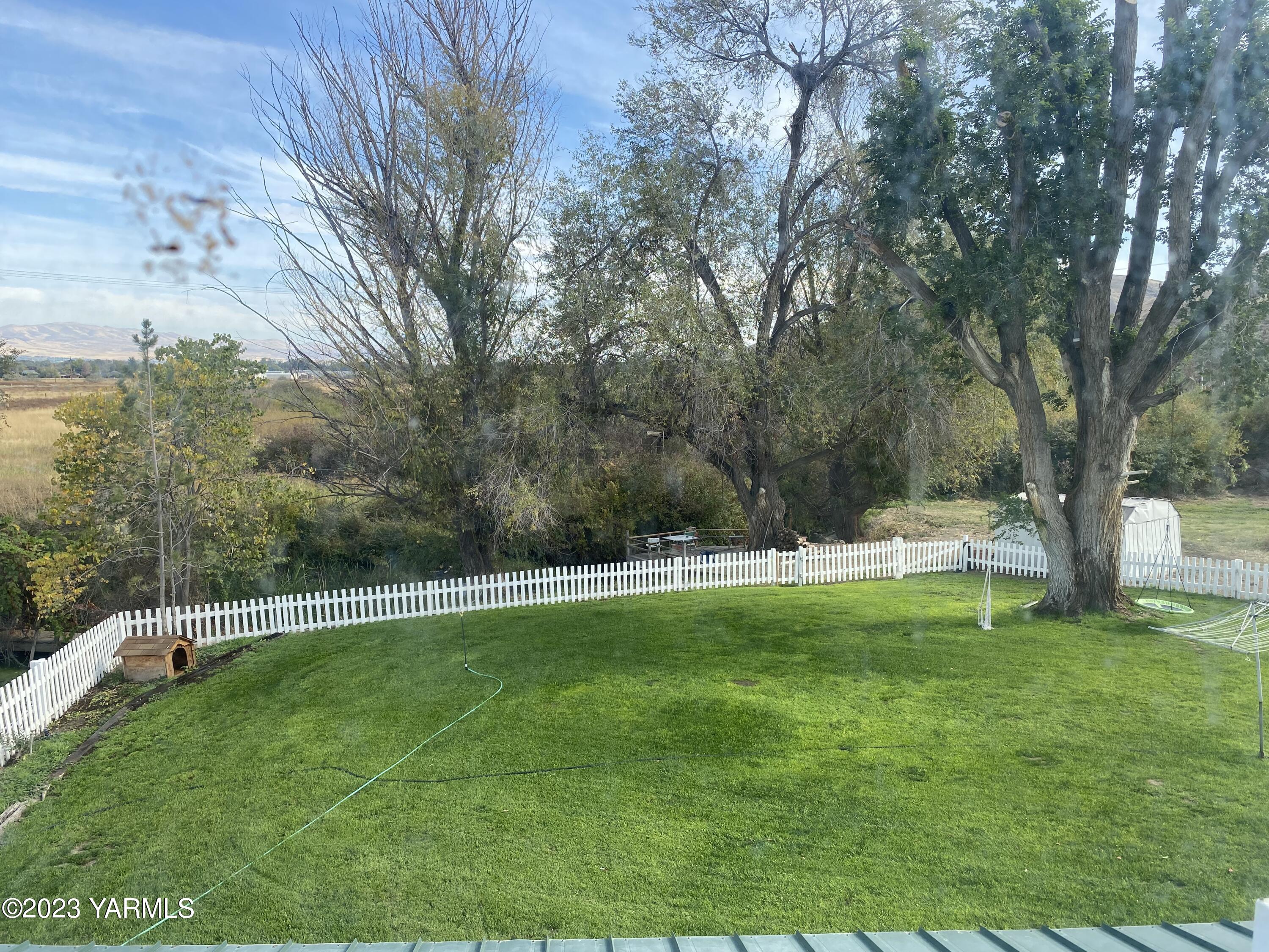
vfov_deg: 53.1
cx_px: 634
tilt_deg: -5.0
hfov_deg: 67.3
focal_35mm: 26
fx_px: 953
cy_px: 476
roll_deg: -0.4
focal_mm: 4.25
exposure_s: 1/845
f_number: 1.8
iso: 32
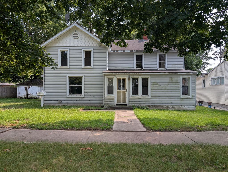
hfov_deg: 71.5
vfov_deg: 56.9
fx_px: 158
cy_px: 86
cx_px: 114
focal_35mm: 24
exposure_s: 1/495
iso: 22
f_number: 1.68
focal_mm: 6.9
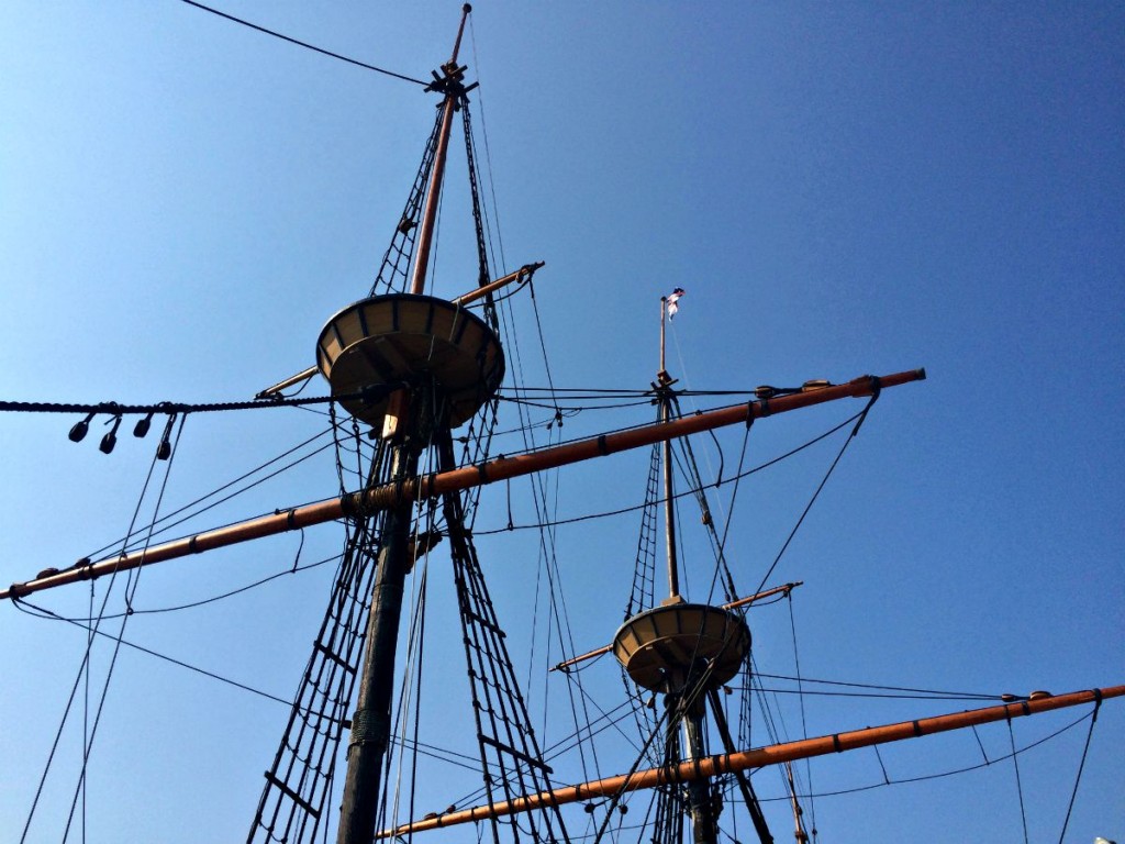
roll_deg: +2.5
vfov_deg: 48.2
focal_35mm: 29
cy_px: 422
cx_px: 562
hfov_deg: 61.7
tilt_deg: +41.0
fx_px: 942
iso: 32
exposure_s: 1/3165
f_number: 2.2
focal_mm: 4.15
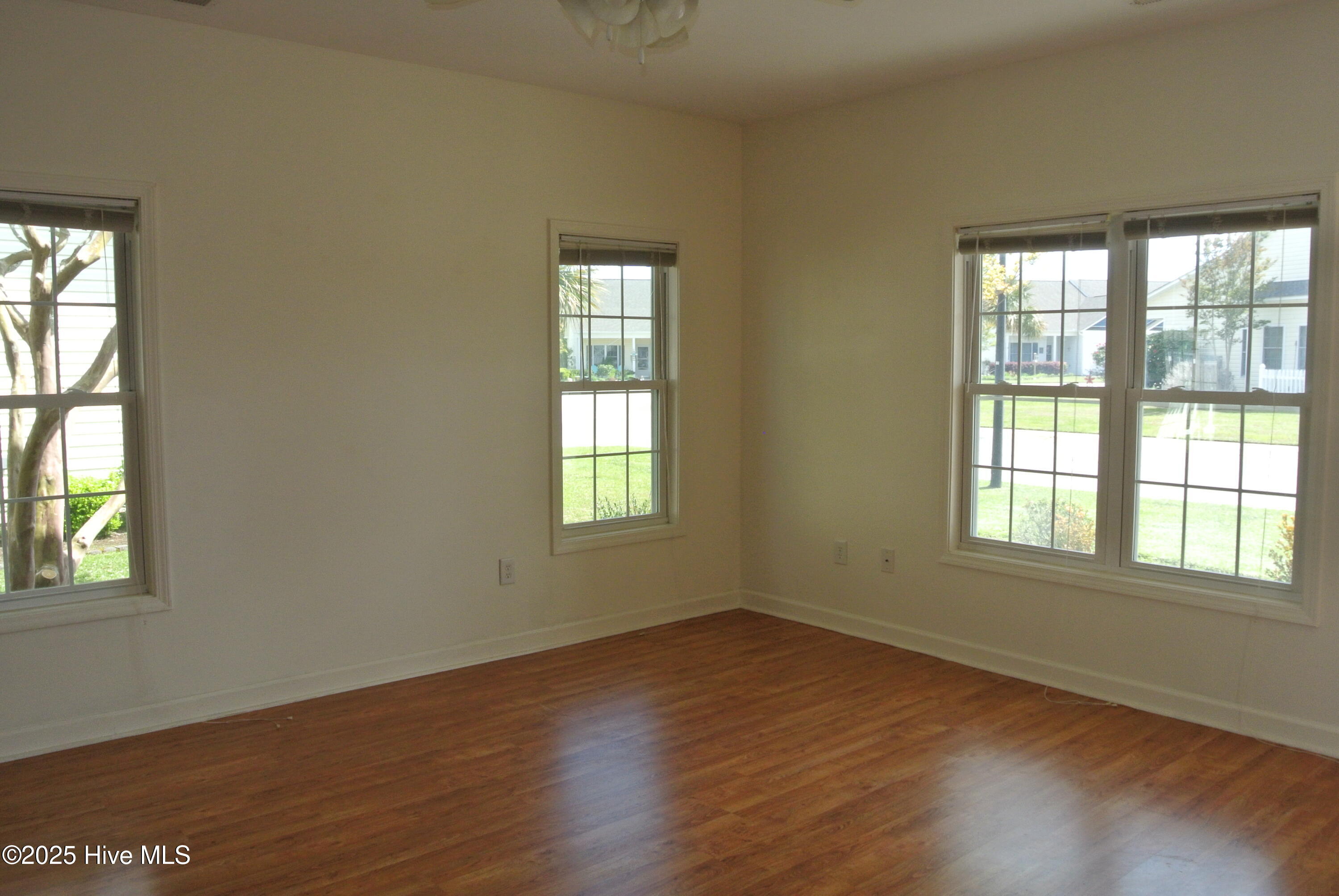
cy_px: 448
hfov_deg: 67.3
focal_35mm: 27
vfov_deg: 48.0
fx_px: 1005
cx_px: 670
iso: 400
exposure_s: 1/60
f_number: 10
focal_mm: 10
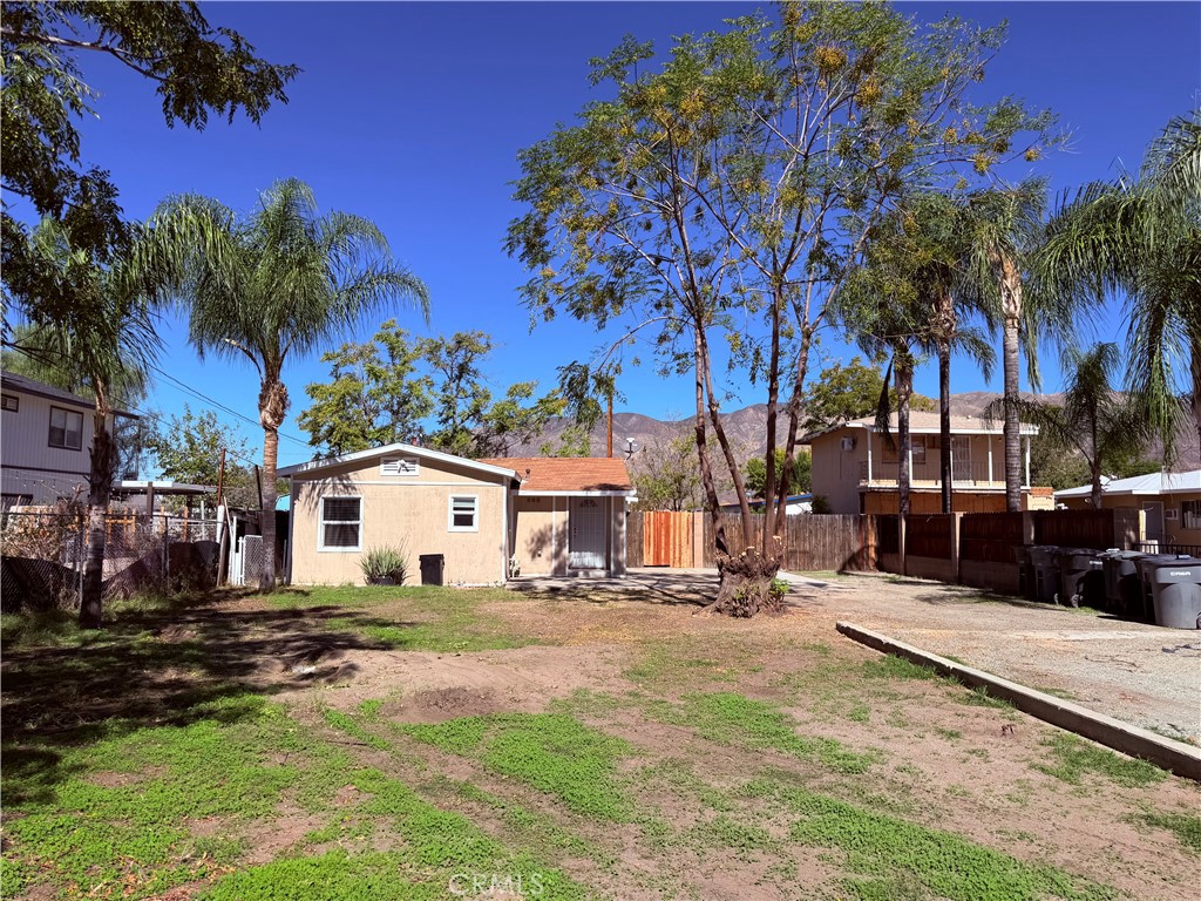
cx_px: 600
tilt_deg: +4.6
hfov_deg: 71.6
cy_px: 450
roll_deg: -0.1
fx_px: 833
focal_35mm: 24
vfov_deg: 56.8
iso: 80
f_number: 1.78
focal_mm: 6.76
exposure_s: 1/5714
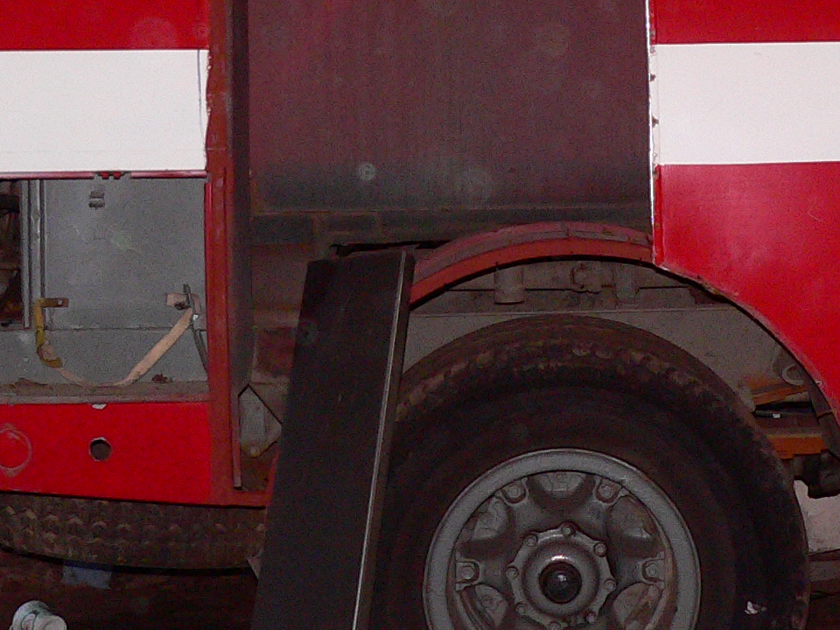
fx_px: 2330
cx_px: 728
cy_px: -41
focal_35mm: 96
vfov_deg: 15.1
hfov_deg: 20.1
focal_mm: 6
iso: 200
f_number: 2.8
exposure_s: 1/100
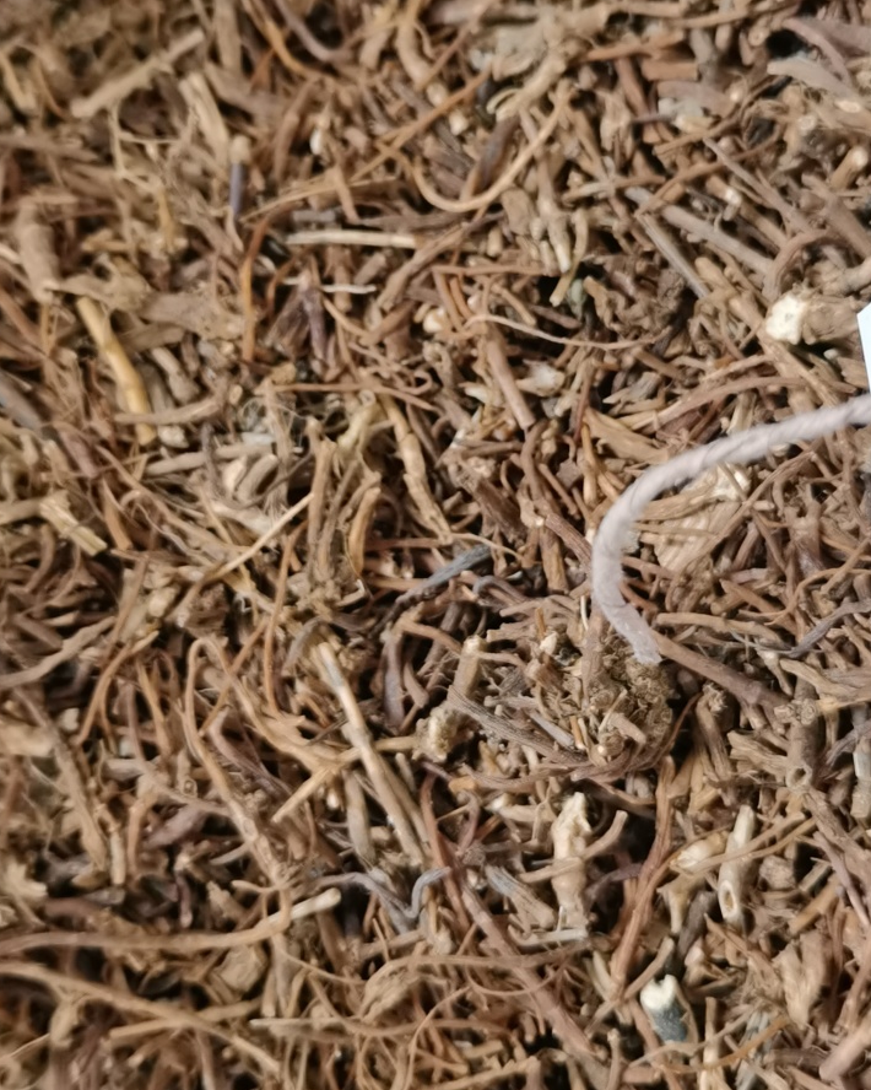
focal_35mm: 61
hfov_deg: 25.0
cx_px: 453
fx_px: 1966
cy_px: 477
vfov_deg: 30.9
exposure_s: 1/100
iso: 160
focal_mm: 5.58
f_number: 1.8
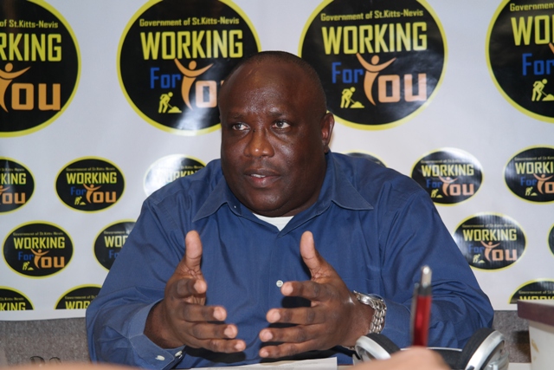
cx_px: 277
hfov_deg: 28.8
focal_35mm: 70
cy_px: 185
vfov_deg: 19.5
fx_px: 1077
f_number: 5.6
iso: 400
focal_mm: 46
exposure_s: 1/80
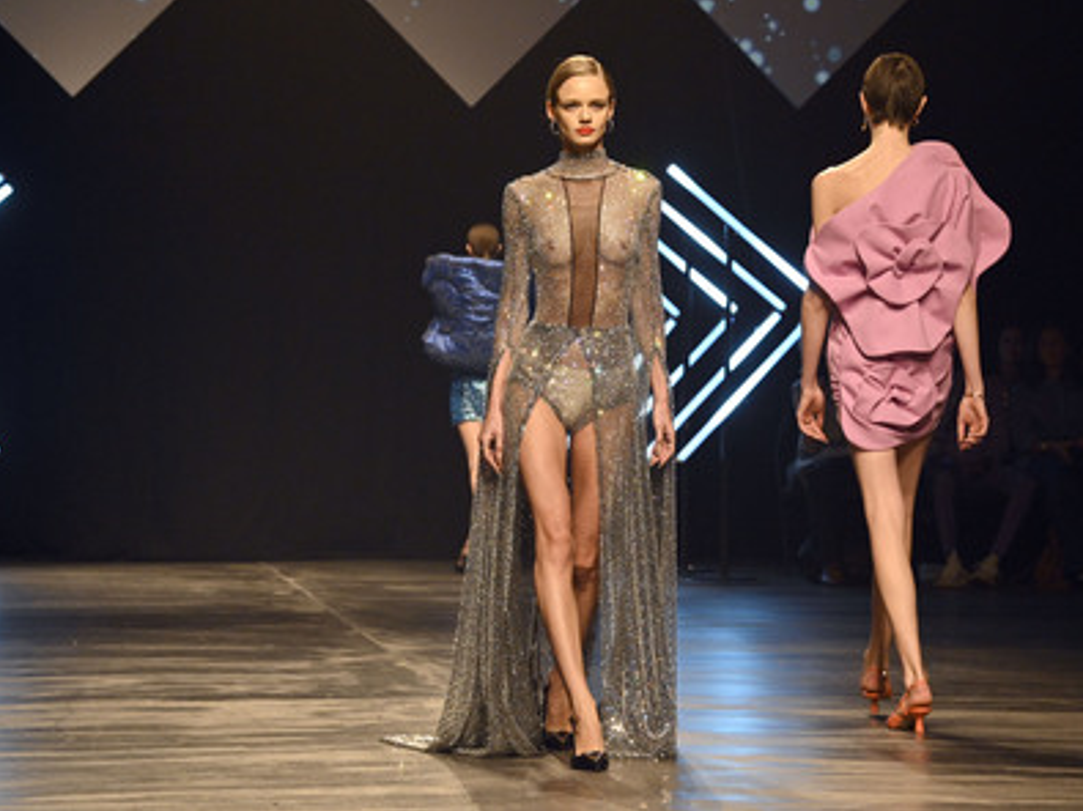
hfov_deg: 13.3
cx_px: 607
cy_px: 403
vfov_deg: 10.0
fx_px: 4629
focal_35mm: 148
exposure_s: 1/250
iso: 5000
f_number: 10
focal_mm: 135
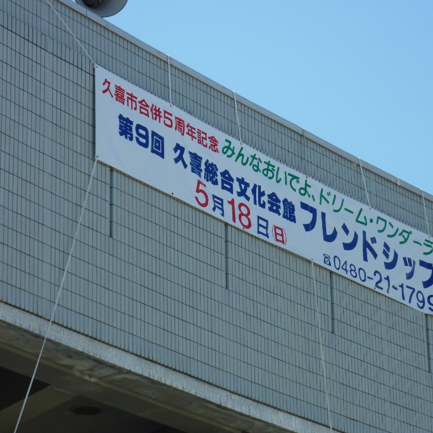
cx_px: 220
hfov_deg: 11.5
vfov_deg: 11.5
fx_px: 2151
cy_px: 218
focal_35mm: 152
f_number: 4.4
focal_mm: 21
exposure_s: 1/400
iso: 80
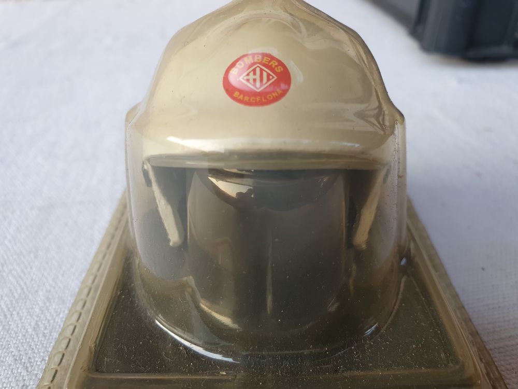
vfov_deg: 53.1
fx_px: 389
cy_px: 194
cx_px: 259
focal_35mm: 26
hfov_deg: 67.3
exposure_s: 1/100
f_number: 2.4
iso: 100
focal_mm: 4.32
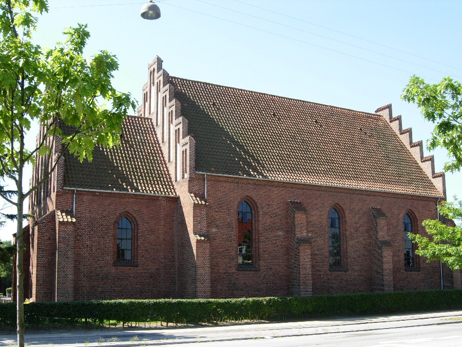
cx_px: 231
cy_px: 174
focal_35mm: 36
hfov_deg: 51.4
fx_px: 480
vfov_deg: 39.7
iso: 50
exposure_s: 1/186
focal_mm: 7.5
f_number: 4.3
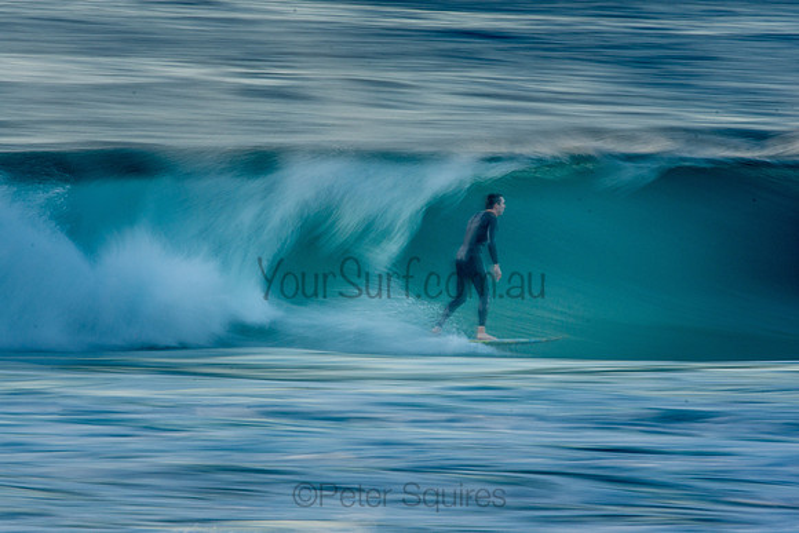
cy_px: 266
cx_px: 400
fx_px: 15243
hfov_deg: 3.0
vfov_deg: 2.0
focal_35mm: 687
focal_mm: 450
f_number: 22
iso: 100
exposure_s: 1/10
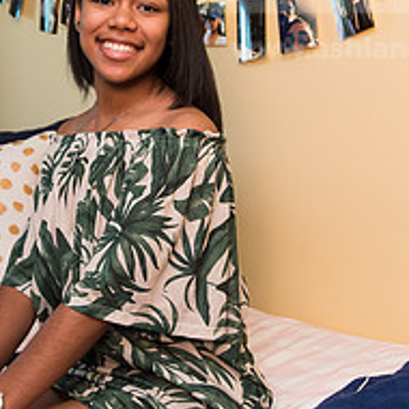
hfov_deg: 26.3
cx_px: 133
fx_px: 869
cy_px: 94
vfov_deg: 26.1
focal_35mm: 65
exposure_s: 1/200
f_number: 5
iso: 800
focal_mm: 25
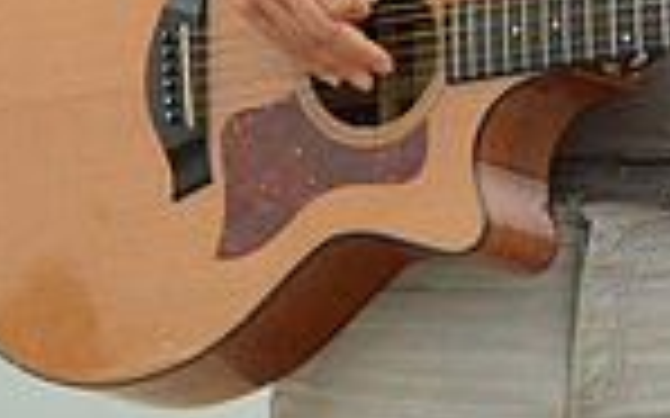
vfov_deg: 2.4
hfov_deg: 3.9
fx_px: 9783
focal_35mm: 536
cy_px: -312
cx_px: 701
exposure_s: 1/1250
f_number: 2.8
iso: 400
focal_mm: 135
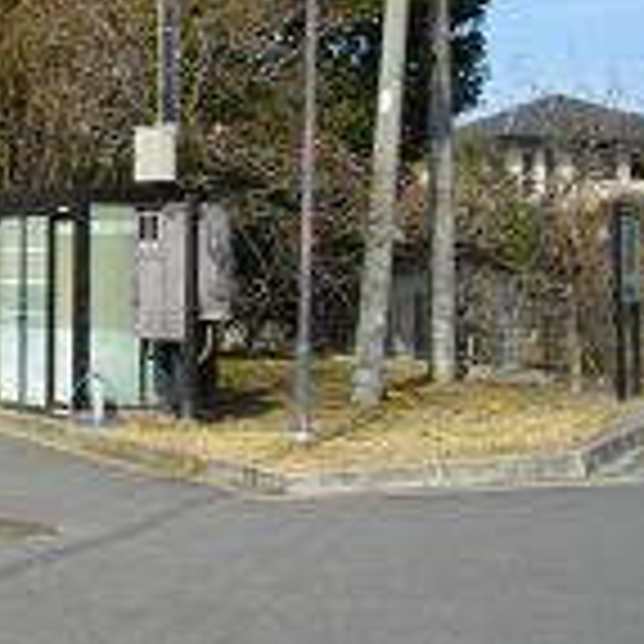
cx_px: -214
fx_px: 1621
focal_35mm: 77
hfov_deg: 20.4
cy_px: 135
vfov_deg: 22.2
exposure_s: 1/320
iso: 100
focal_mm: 5.7
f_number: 5.5
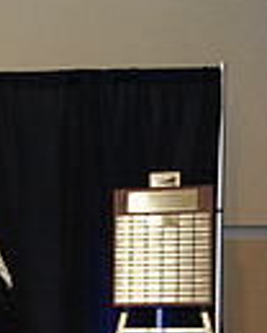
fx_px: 1324
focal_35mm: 134
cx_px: -470
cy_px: 374
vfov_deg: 14.0
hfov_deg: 9.6
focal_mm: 32
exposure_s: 1/160
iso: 1000
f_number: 4.5
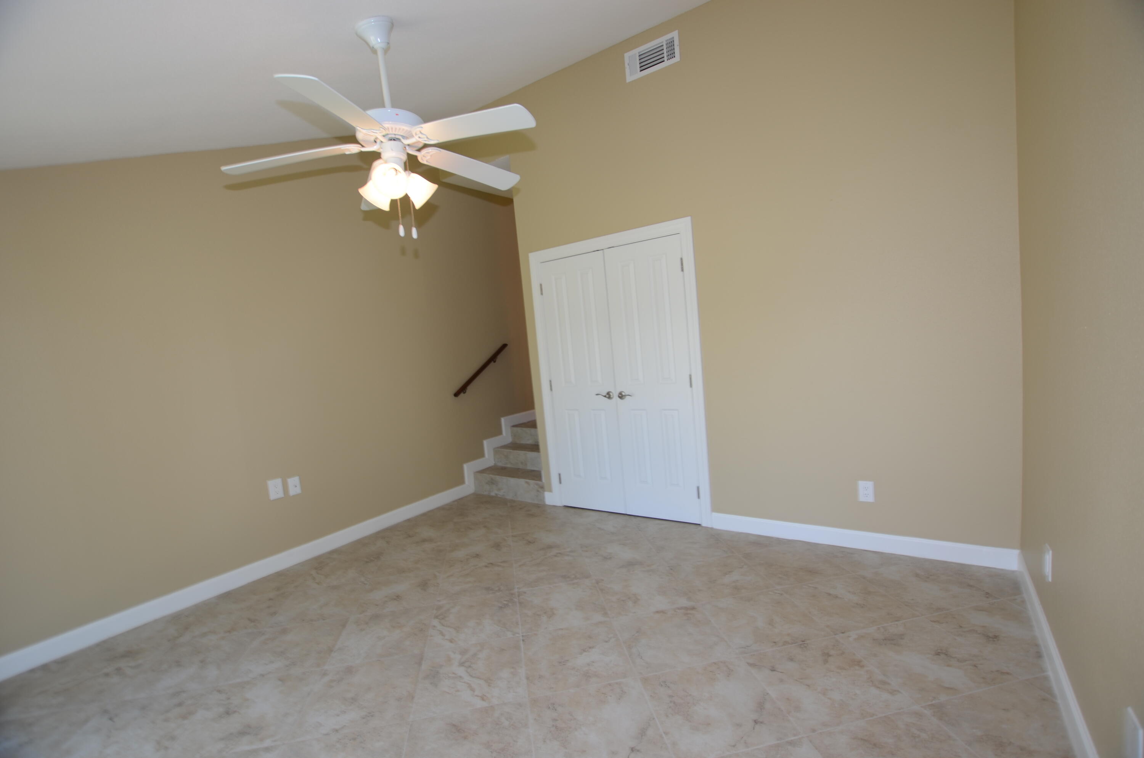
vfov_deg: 69.4
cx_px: 572
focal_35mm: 17
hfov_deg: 92.6
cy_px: 379
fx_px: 547
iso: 100
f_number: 4
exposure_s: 1/60
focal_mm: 11.5
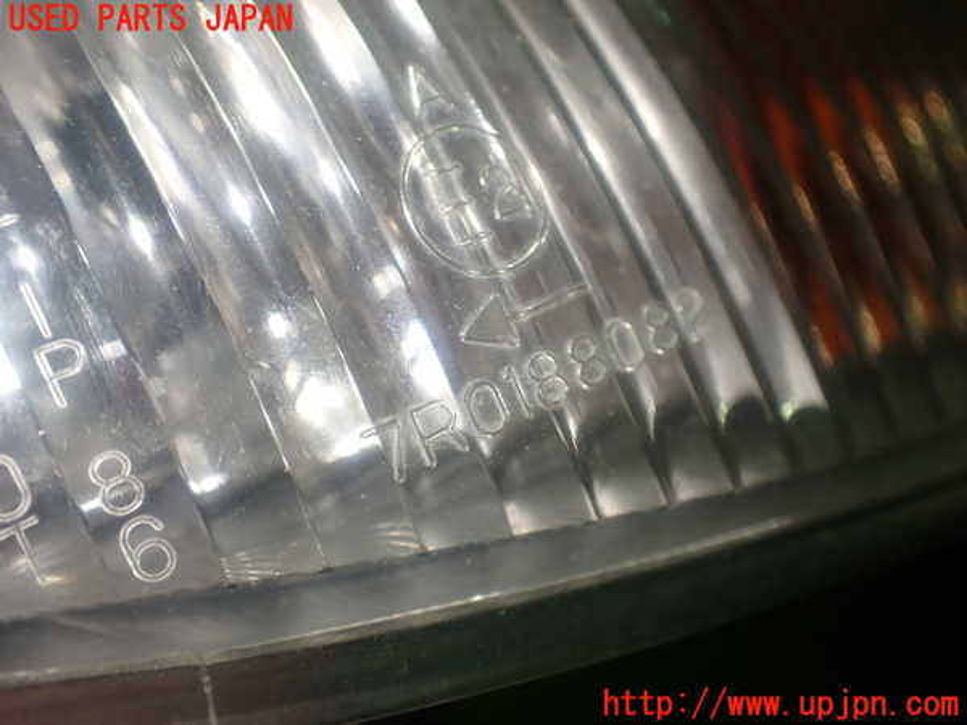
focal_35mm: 36
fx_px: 1006
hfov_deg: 51.4
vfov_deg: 39.7
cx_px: 484
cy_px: 362
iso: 125
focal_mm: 6.37
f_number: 2.5
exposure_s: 1/80
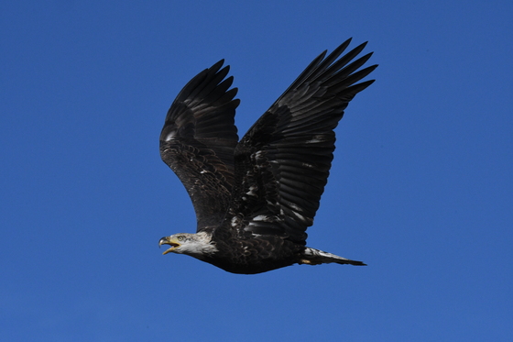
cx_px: 256
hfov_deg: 3.9
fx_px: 7479
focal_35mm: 525
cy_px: 171
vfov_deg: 2.6
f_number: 22
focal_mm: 350
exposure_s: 1/2000
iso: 2000
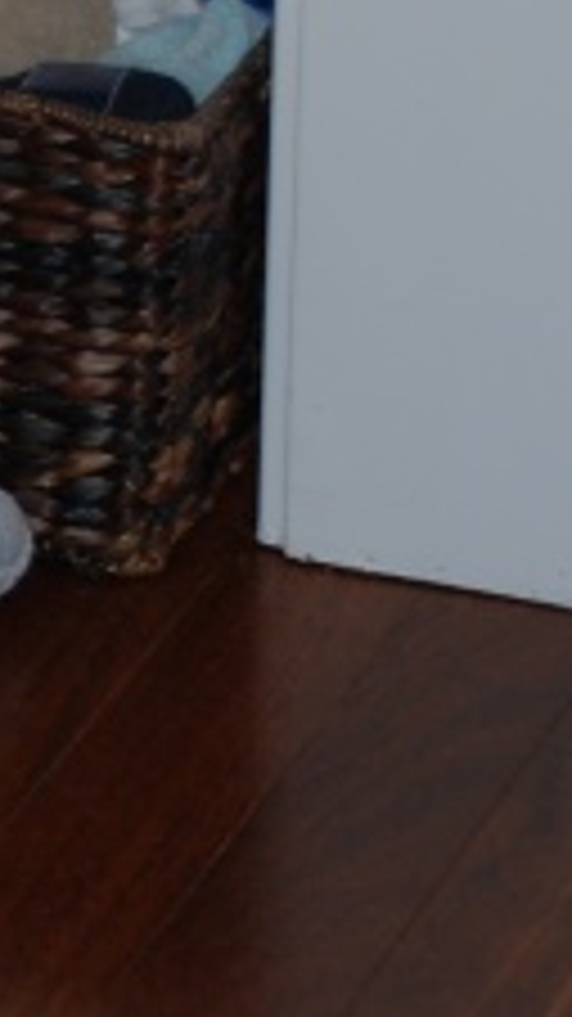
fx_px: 7205
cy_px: 313
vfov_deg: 8.1
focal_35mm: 267
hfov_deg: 4.4
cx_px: -959
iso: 200
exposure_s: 1/60
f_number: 4.8
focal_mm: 48
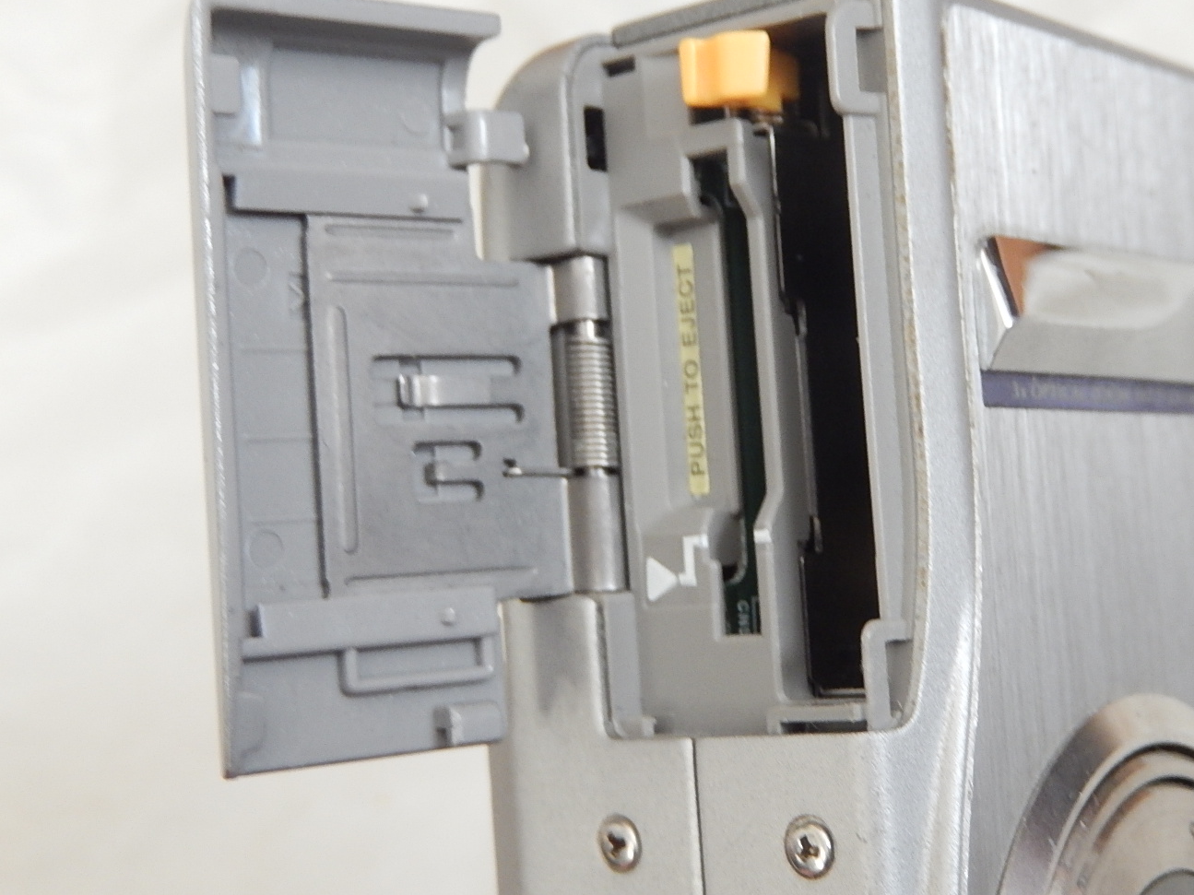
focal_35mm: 63
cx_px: 701
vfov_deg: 23.3
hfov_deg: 30.7
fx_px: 2173
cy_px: 372
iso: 360
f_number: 4.5
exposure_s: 1/30
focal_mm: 9.2
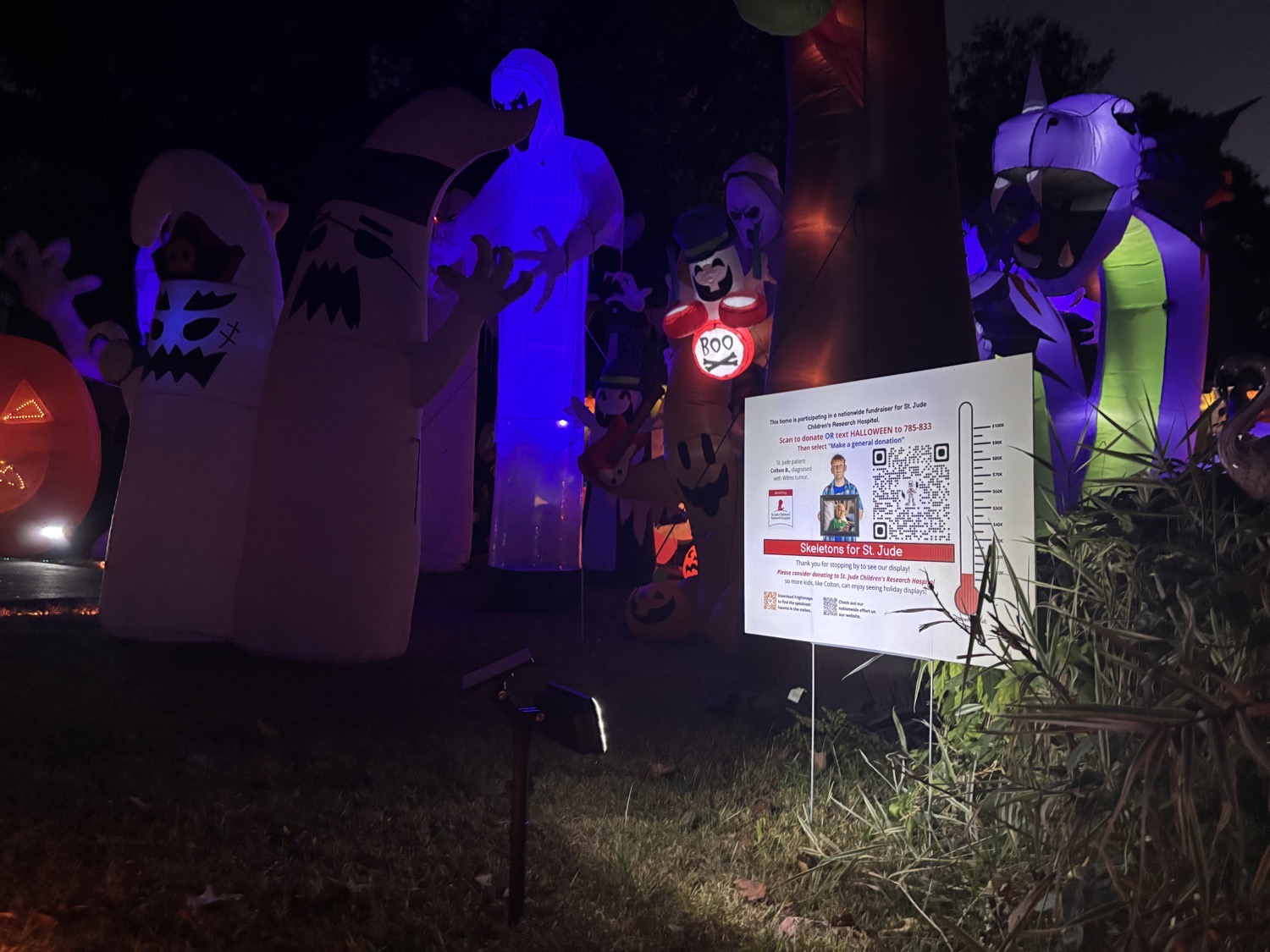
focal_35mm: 26
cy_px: 476
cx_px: 635
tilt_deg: +3.5
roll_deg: -1.2
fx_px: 954
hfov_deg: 67.3
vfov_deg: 53.1
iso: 500
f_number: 1.6
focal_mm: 5.96
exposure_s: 1/40
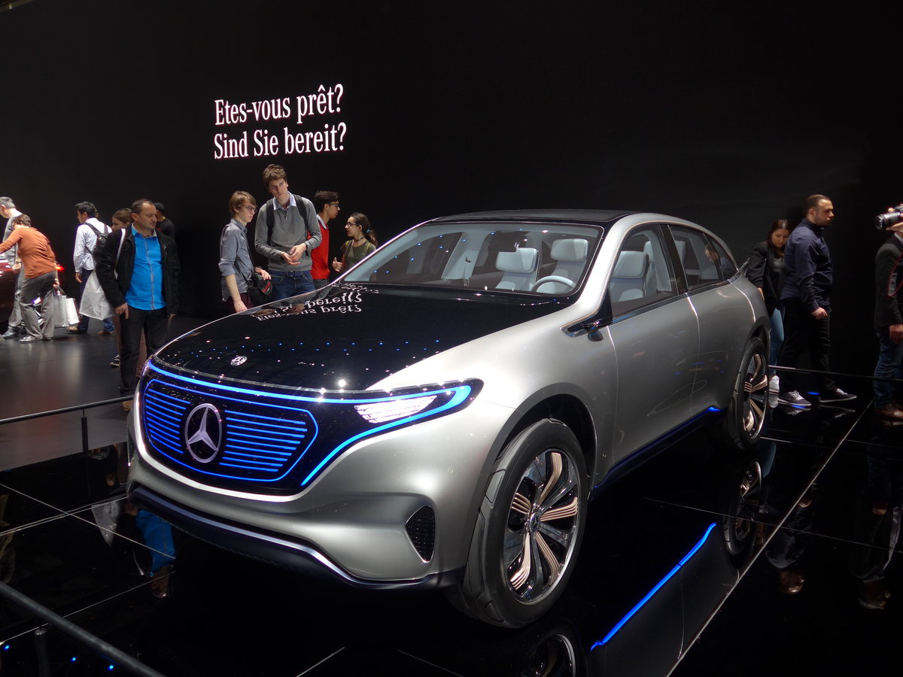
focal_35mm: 29
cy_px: 338
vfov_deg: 48.2
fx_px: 756
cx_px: 452
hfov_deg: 61.7
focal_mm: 6
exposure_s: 1/100
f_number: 2
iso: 80
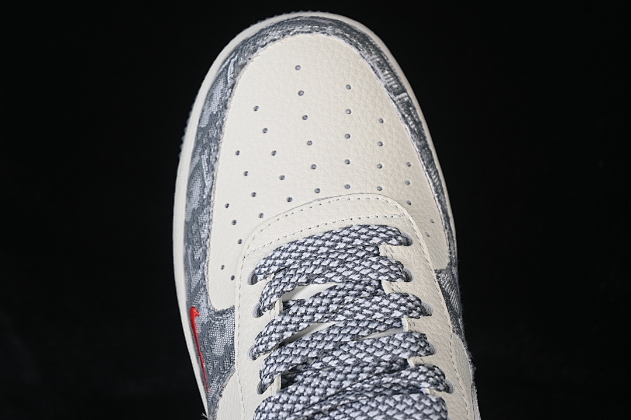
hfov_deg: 27.0
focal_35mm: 75
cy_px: 210
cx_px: 316
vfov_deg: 18.2
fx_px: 1314
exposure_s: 1/80
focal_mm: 50
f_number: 7.1
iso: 160
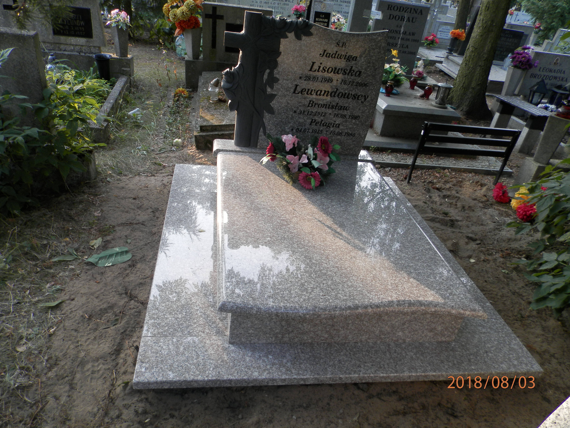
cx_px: 285
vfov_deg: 54.9
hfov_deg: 69.4
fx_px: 412
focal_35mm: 25
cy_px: 214
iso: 80
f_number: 3.1
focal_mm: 4.5
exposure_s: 1/40
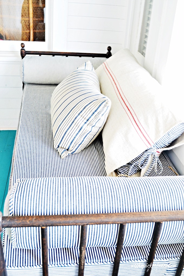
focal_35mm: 36
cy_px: 138
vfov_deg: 53.1
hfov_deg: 36.9
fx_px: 276
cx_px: 92
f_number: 7.1
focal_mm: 24
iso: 200
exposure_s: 1/6
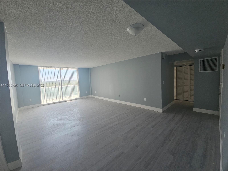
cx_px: 114
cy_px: 86
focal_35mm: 13
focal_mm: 2.2
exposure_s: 1/207
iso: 80
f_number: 2.2
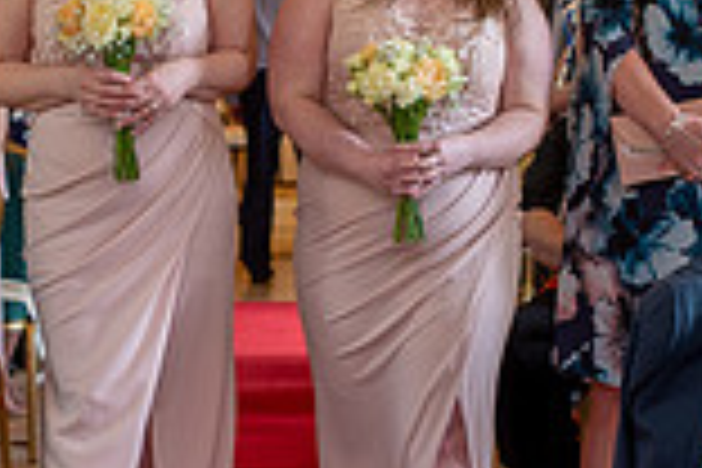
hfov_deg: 15.7
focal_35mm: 130
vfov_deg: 10.5
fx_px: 2535
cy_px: 266
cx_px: 198
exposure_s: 1/80
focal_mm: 35
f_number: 2.8
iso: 200
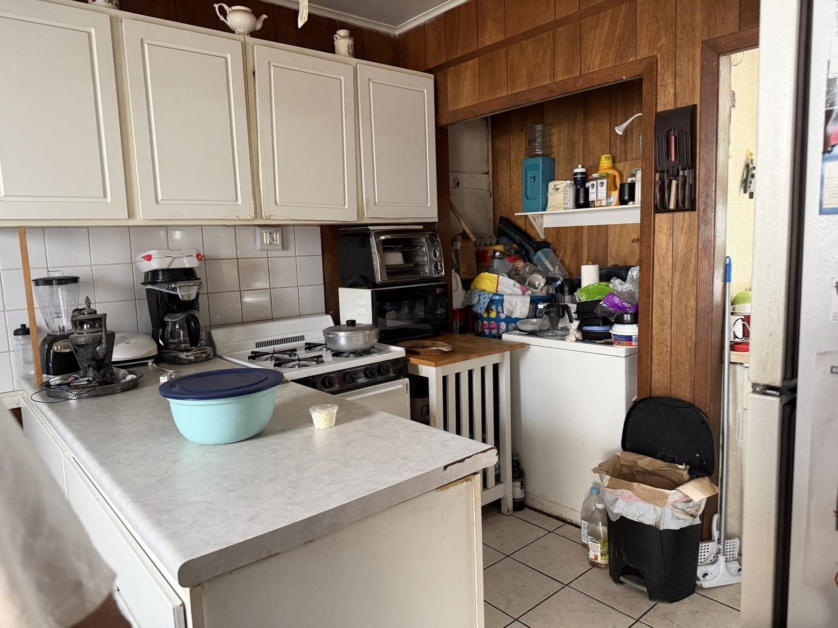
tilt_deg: -8.5
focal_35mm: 24
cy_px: 314
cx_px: 419
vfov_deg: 56.8
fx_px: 581
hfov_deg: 71.6
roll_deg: +3.0
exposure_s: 1/60
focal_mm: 6.76
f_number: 1.78
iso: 400
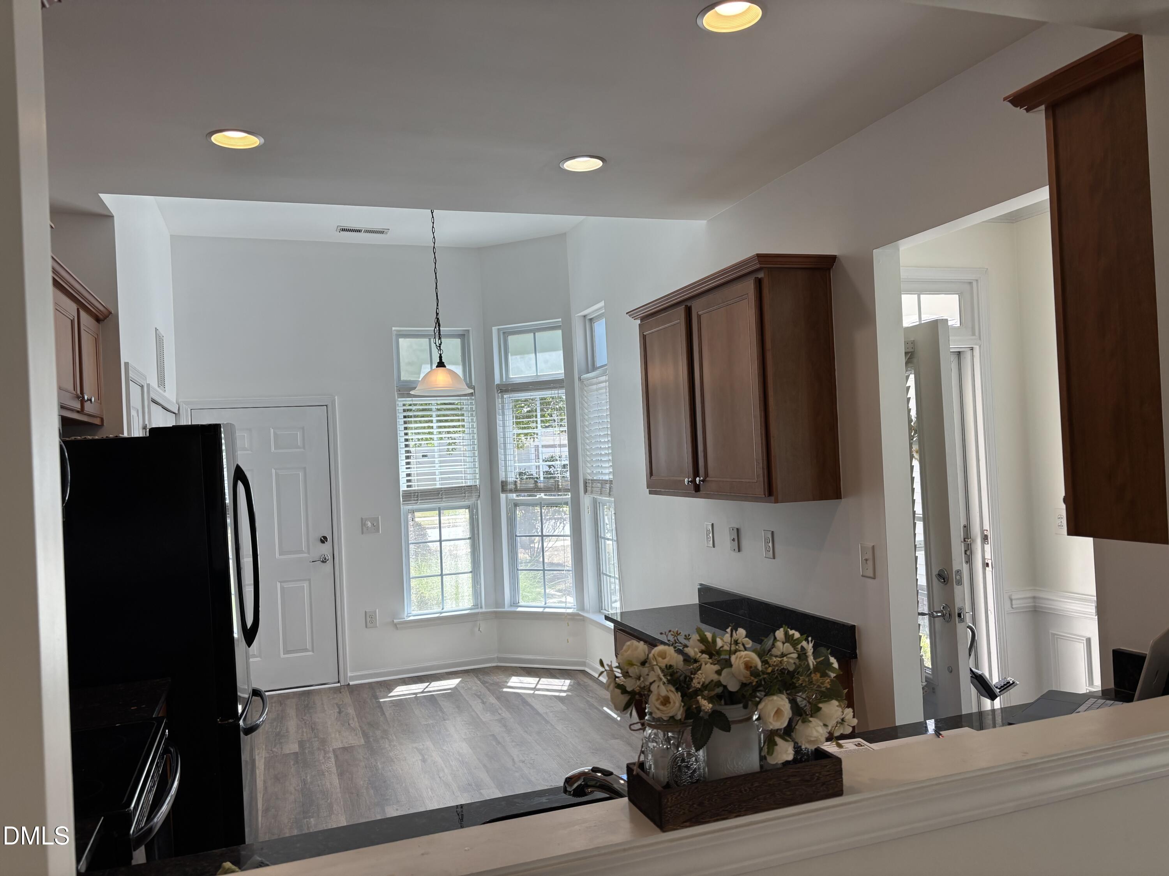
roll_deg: +2.2
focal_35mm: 26
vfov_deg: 53.1
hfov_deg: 67.3
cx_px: 584
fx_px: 878
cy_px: 438
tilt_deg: +0.7
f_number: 1.6
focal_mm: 5.96
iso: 40
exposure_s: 1/166
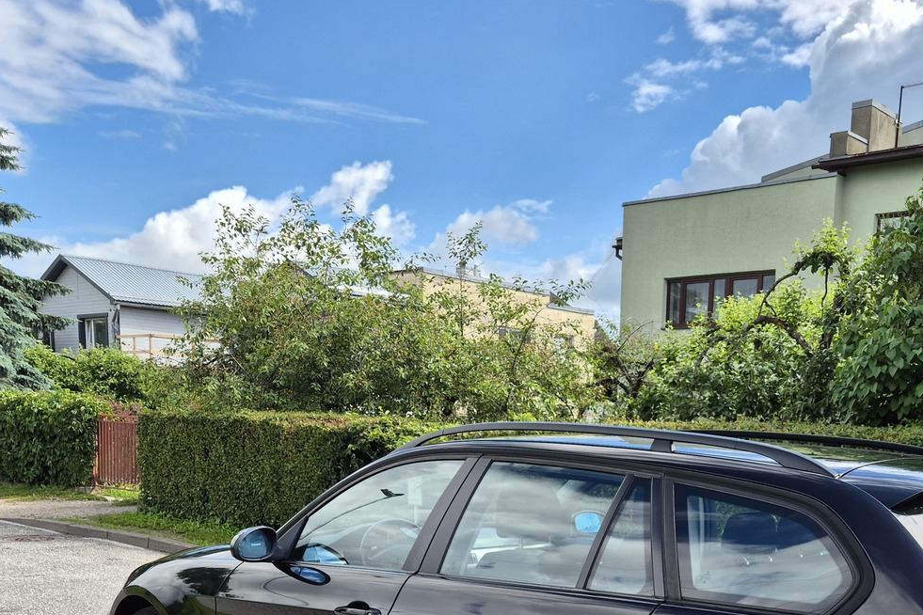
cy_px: 548
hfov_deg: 48.8
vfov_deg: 32.6
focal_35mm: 39
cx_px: 611
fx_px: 1000
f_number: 1.8
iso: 25
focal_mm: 5.4
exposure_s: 1/936
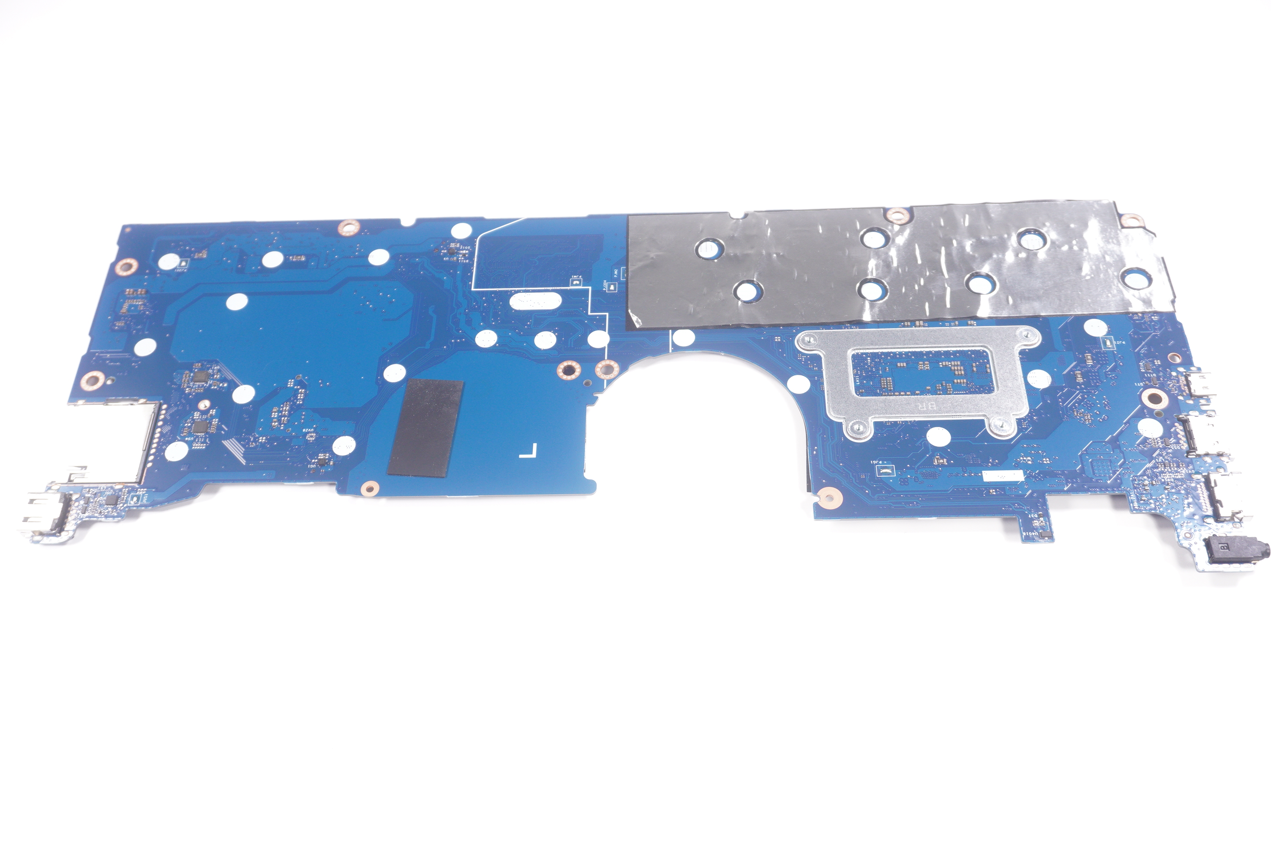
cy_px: 422
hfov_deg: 55.1
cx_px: 636
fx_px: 1217
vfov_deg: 38.3
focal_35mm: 34
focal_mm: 23
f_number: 5
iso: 640
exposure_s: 1/250
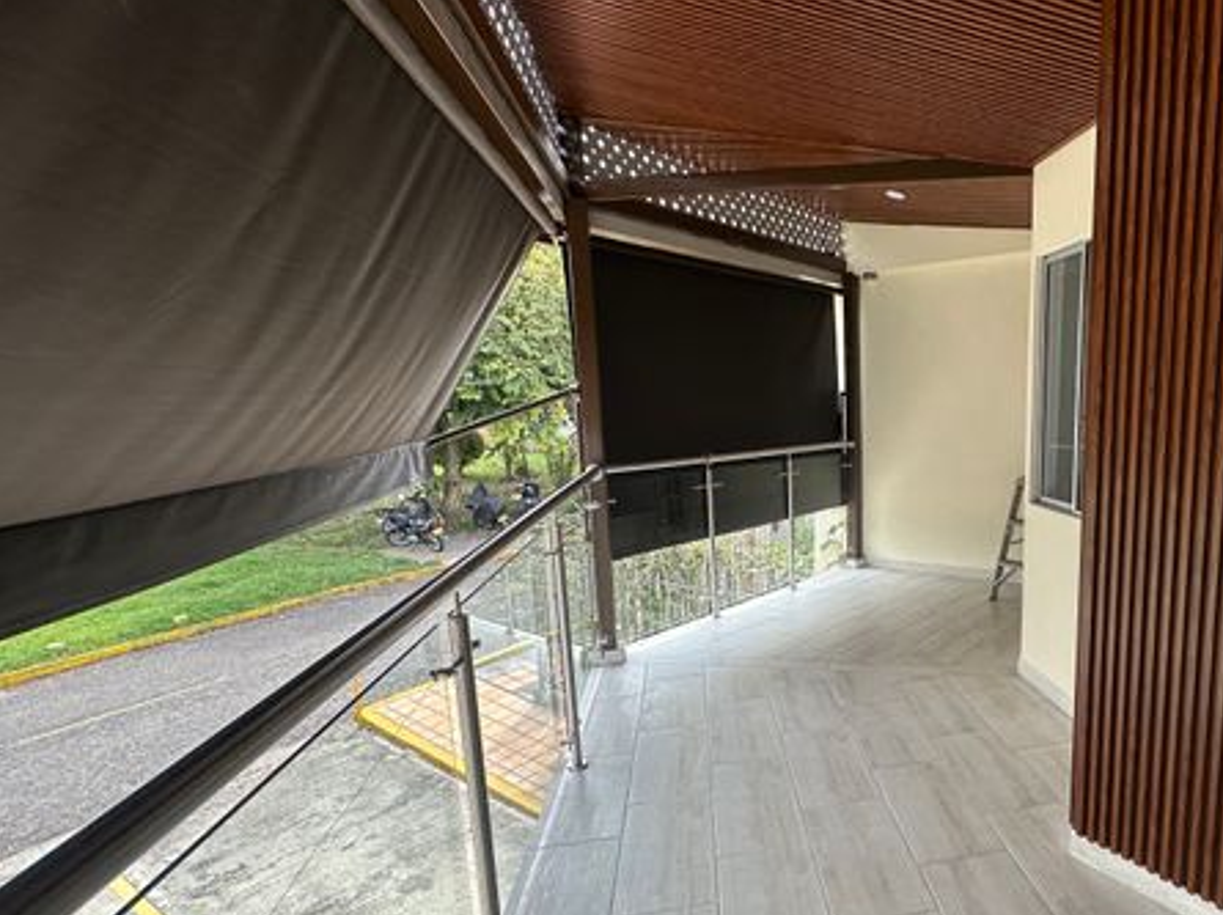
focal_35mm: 21
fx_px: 741
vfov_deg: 63.1
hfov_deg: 75.1
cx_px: 867
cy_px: 525
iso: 40
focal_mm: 2.22
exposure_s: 1/191
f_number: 2.2
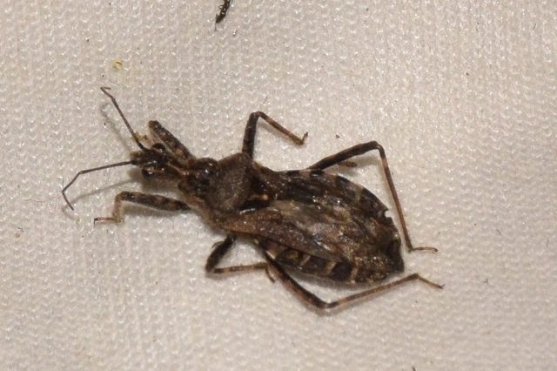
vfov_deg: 9.1
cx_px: 278
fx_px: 2320
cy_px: 186
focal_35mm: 150
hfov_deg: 13.7
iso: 500
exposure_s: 1/160
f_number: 14
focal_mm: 100
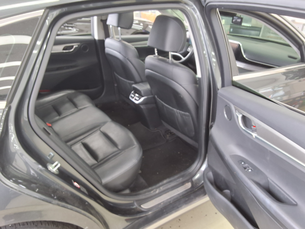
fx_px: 247
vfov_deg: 49.7
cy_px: 114
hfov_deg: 63.4
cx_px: 152
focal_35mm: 28
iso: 100
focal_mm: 2.91
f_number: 1.9
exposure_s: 1/40
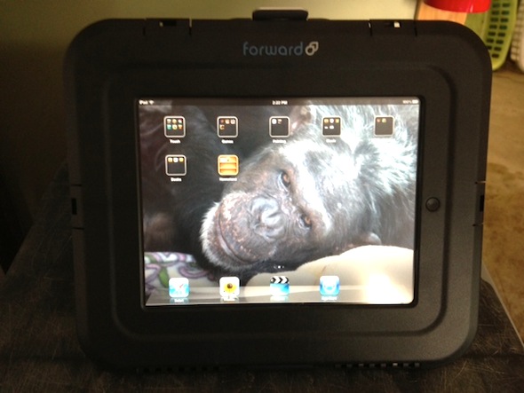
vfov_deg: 43.0
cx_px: 262
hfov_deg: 55.3
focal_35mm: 33
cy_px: 196
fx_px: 500
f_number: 2.4
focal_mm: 4.13
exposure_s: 1/20
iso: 125
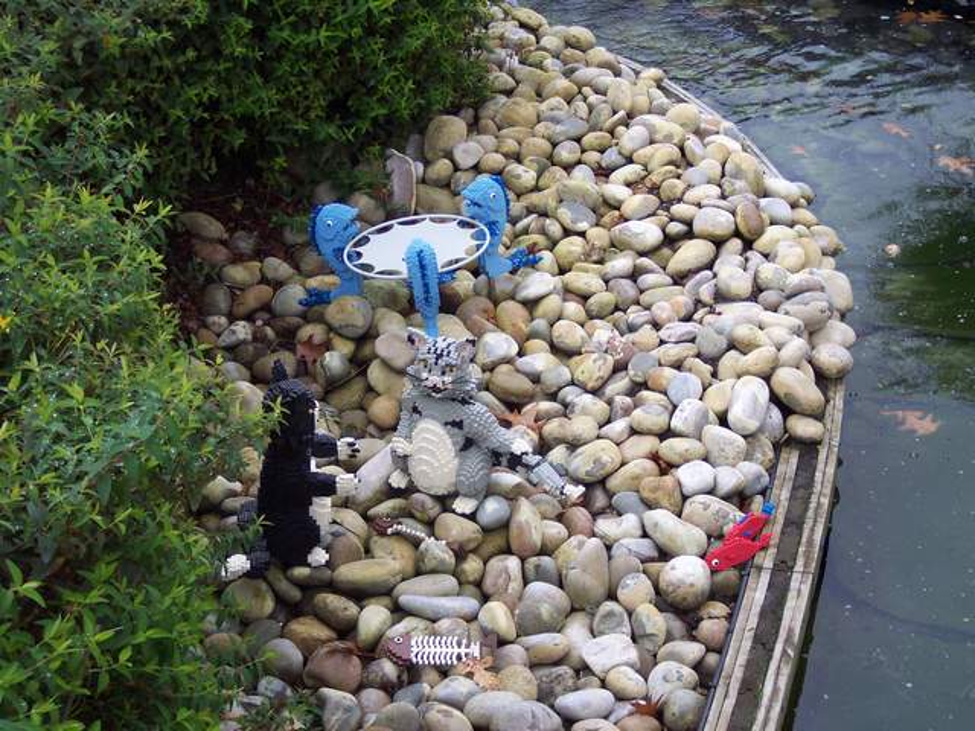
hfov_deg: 30.7
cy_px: 366
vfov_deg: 23.3
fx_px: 1774
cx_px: 488
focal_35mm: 63
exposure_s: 1/125
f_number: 3.4
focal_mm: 13.3
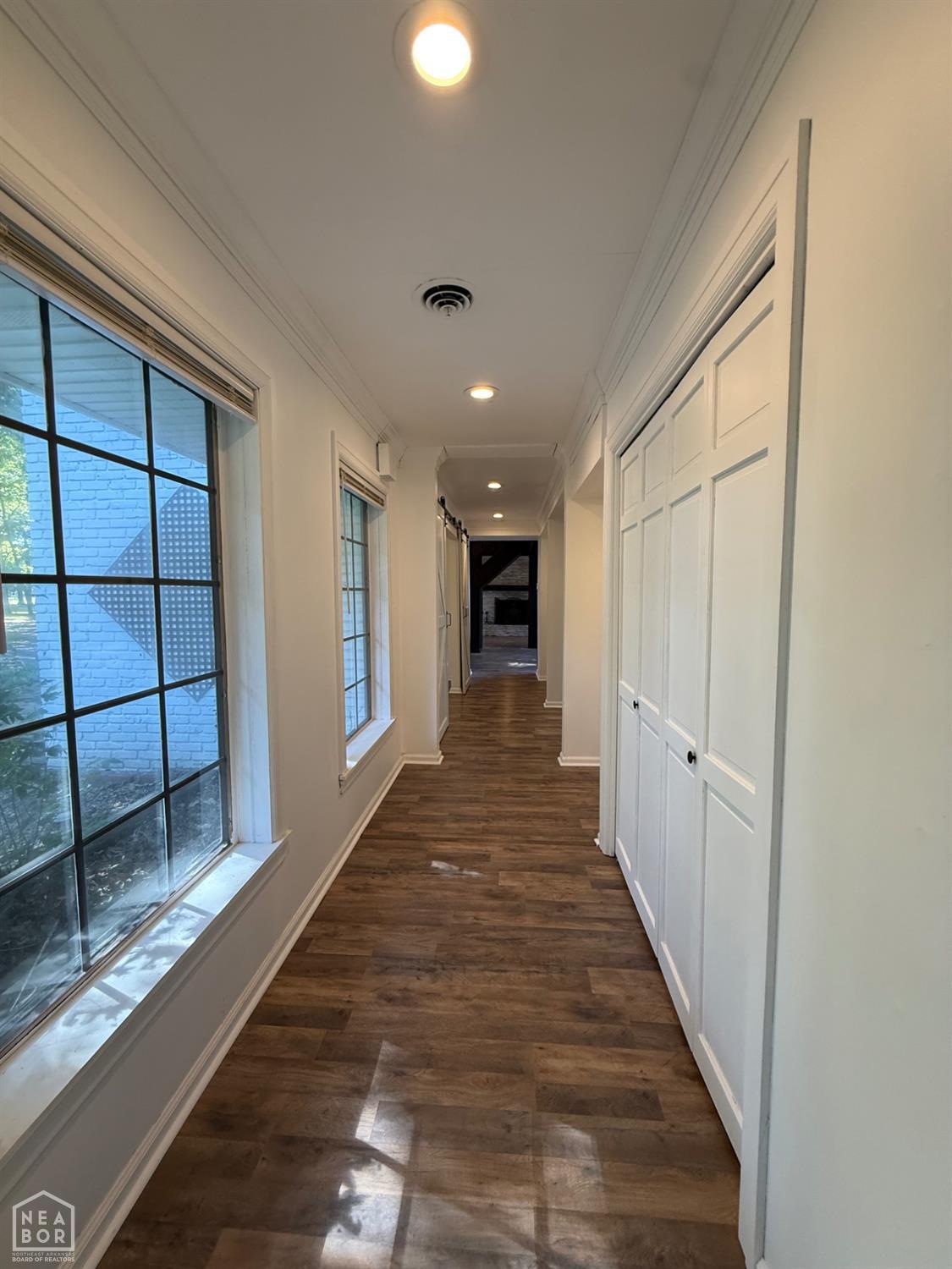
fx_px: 513
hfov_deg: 85.7
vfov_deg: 102.1
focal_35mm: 14
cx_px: 476
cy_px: 634
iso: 200
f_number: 2.2
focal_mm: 2.22
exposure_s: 1/120
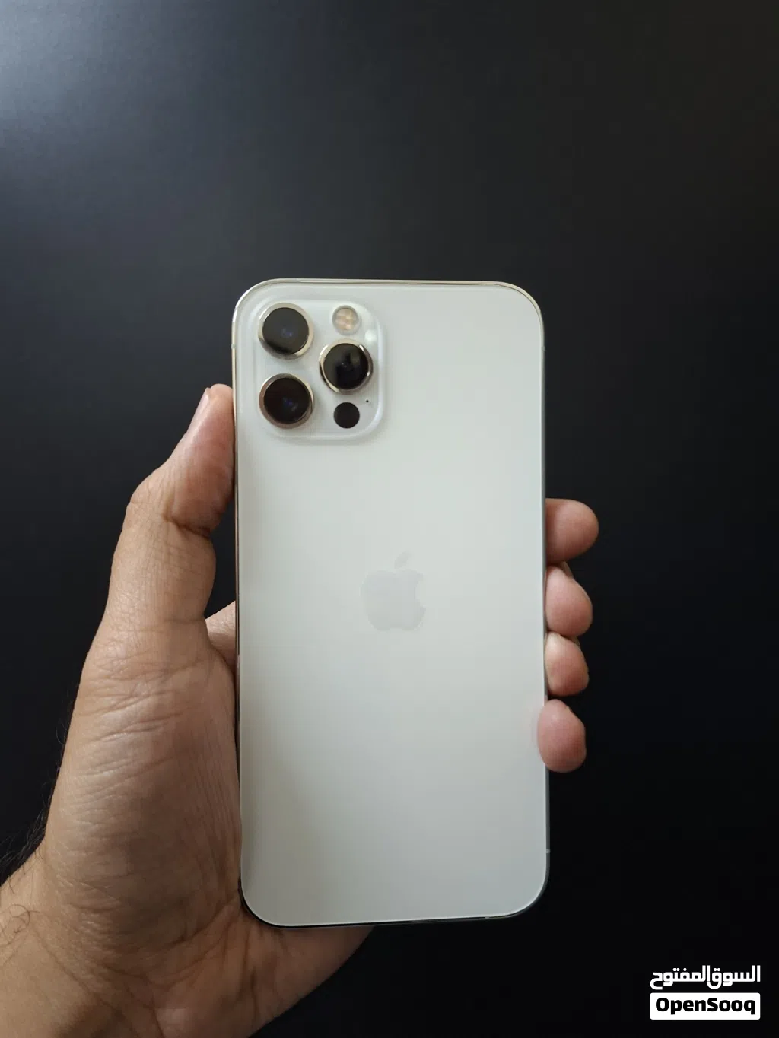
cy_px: 519
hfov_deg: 58.9
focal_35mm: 23
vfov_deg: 73.9
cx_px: 390
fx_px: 690
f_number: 1.8
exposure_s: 1/33
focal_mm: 5.54
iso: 320
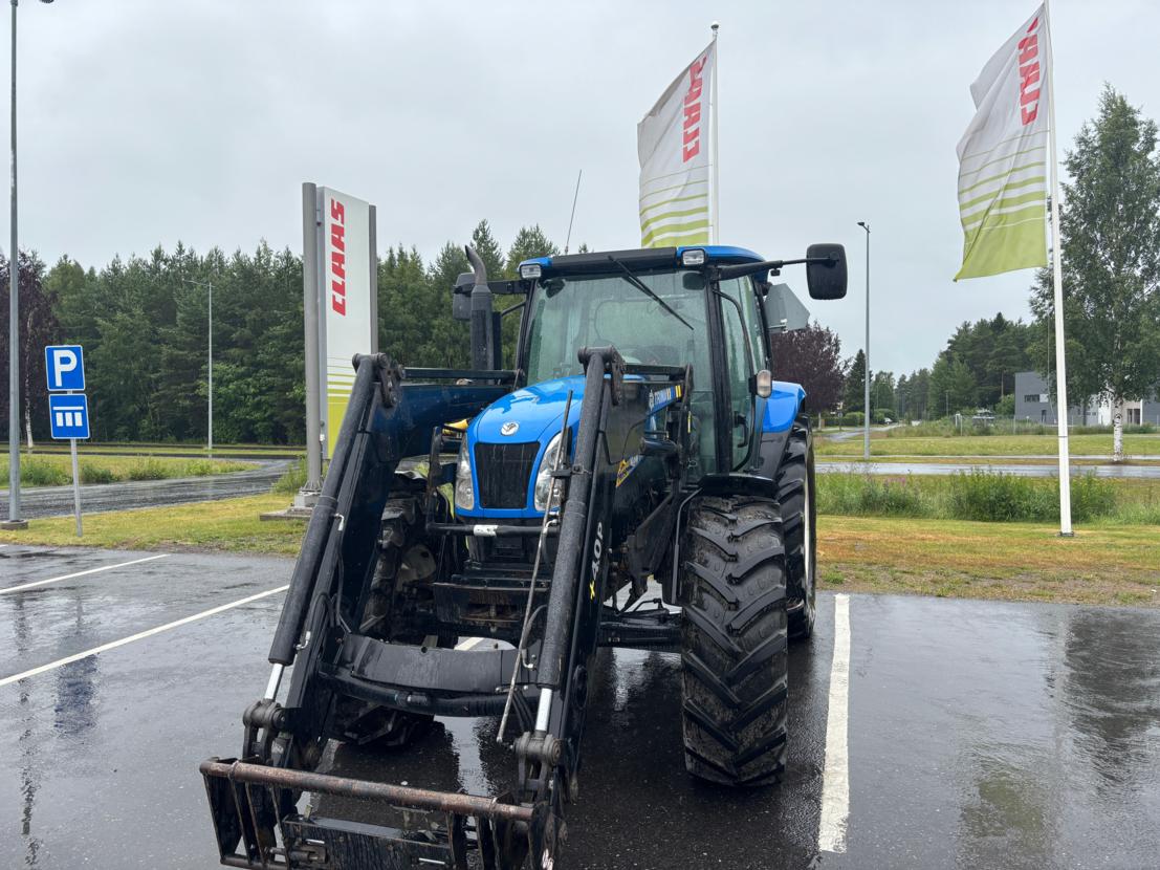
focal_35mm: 26
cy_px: 435
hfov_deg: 67.3
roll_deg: -0.4
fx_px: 871
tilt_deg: -2.2
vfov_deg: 53.1
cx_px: 580
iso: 50
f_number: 1.6
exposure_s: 1/1263
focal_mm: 5.96
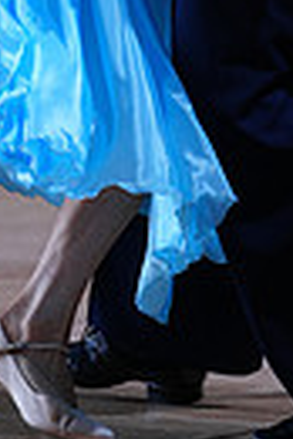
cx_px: 197
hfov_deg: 2.4
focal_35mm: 580
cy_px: -328
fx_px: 7062
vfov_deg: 3.5
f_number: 2.8
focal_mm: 130
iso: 500
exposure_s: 1/500
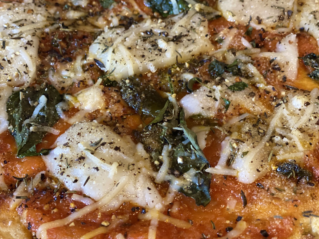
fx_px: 645
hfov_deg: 27.8
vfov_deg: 21.0
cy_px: 120
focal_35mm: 70
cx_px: 160
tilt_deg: -46.7
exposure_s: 1/40
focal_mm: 6
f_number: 2
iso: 320
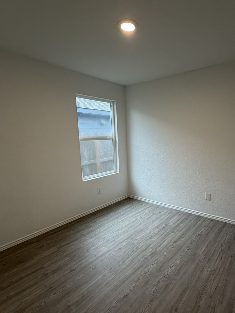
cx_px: 153
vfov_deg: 81.7
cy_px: 164
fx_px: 181
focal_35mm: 20
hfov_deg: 64.6
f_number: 2.2
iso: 250
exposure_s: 1/120
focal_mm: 2.22
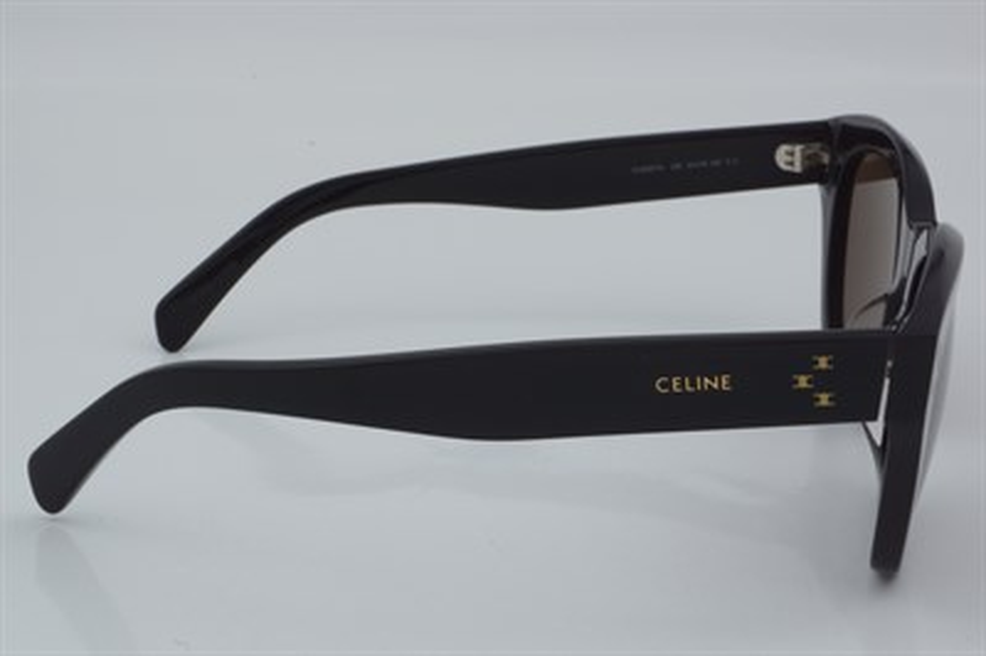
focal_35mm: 75
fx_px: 2052
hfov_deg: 27.0
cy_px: 328
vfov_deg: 18.2
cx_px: 493
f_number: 32
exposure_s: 1/4
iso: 100
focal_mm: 50
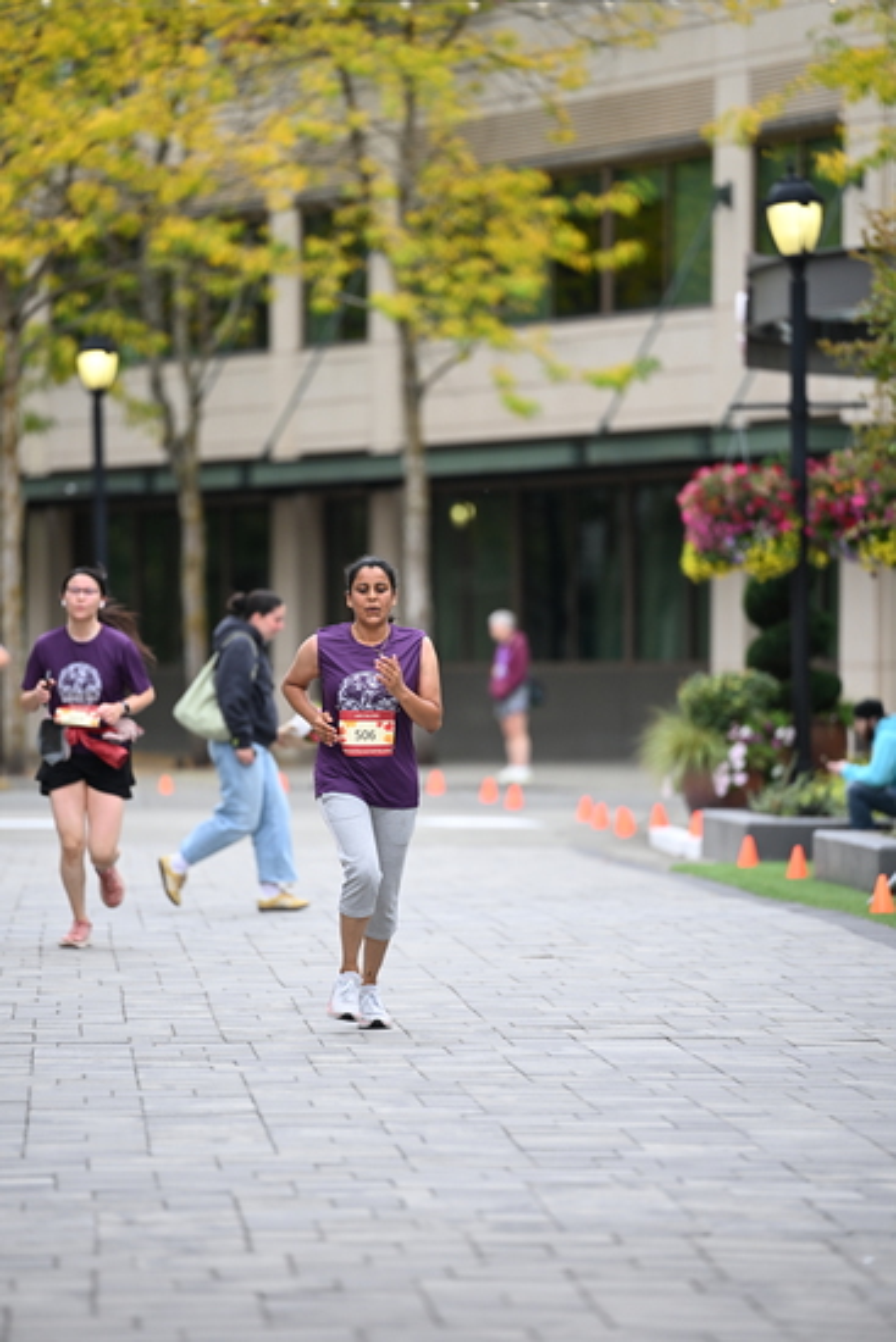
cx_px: 448
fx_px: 7461
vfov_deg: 10.3
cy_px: 671
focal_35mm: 200
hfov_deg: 6.9
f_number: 2.8
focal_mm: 200
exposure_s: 1/1600
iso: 640
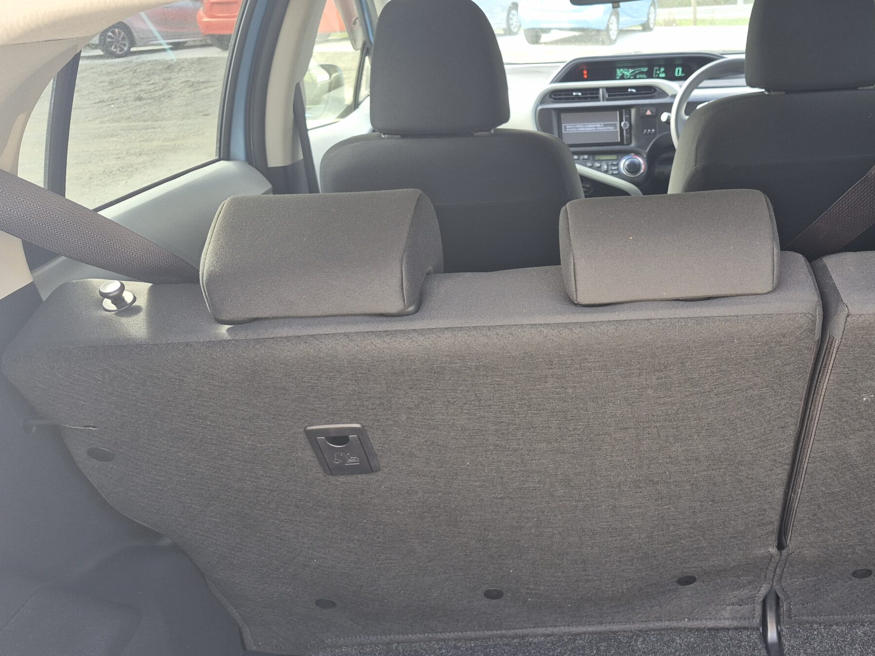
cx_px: 618
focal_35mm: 33
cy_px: 350
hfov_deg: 53.7
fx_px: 834
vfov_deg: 42.9
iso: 50
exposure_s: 1/100
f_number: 1.8
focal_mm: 5.4
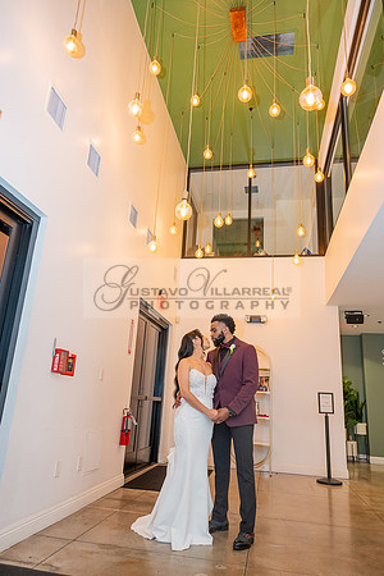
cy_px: 288
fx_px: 384
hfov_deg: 53.1
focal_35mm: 24
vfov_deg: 73.7
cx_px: 192
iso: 800
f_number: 3.5
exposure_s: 1/200
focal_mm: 24
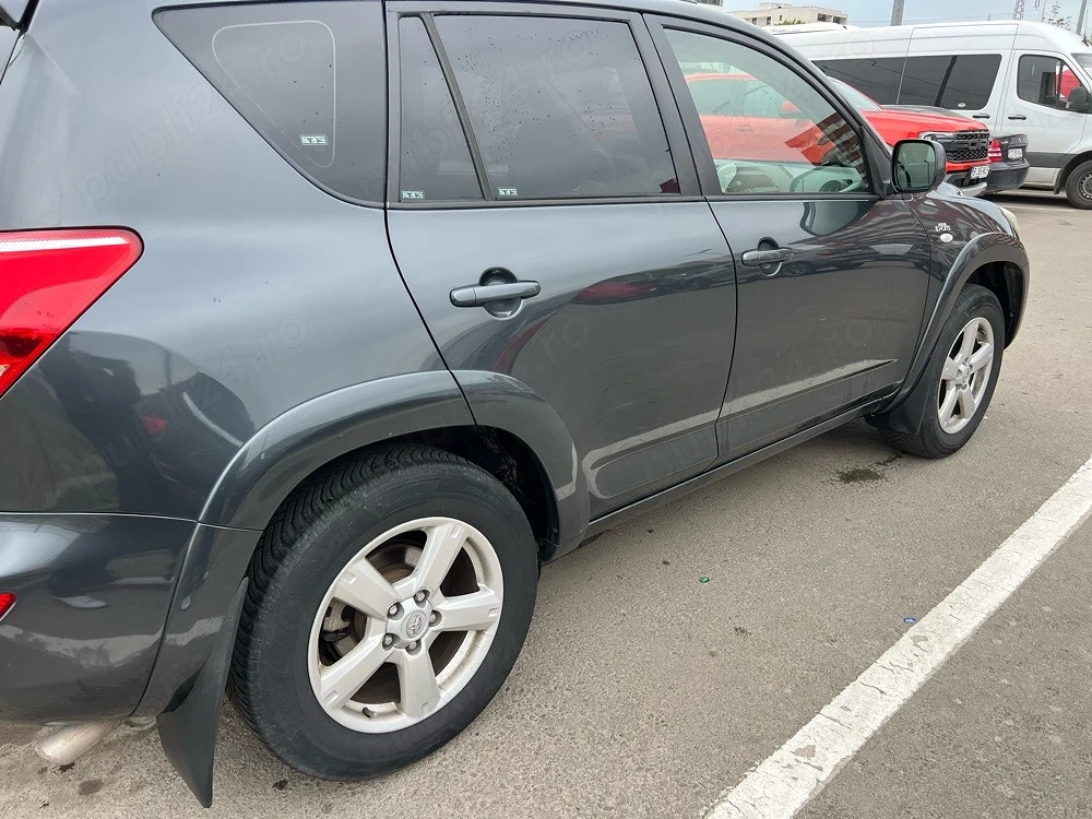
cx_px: 546
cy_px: 410
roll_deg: -0.8
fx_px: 820
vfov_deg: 53.1
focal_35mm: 26
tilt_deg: -20.9
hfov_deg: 67.3
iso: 50
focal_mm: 5.7
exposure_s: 1/687
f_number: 1.5
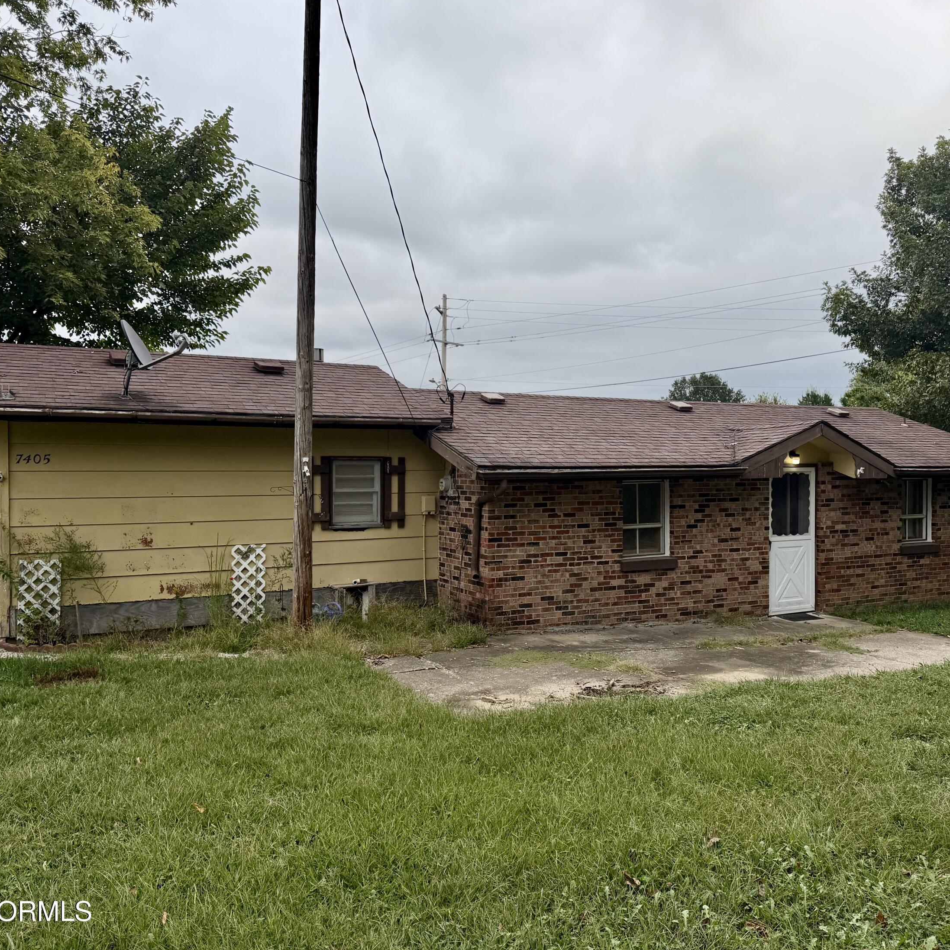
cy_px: 469
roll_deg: +0.3
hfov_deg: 55.6
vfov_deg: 55.6
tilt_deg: -1.0
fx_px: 900
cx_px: 486
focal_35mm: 29
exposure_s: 1/1901
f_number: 1.78
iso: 80
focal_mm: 6.76
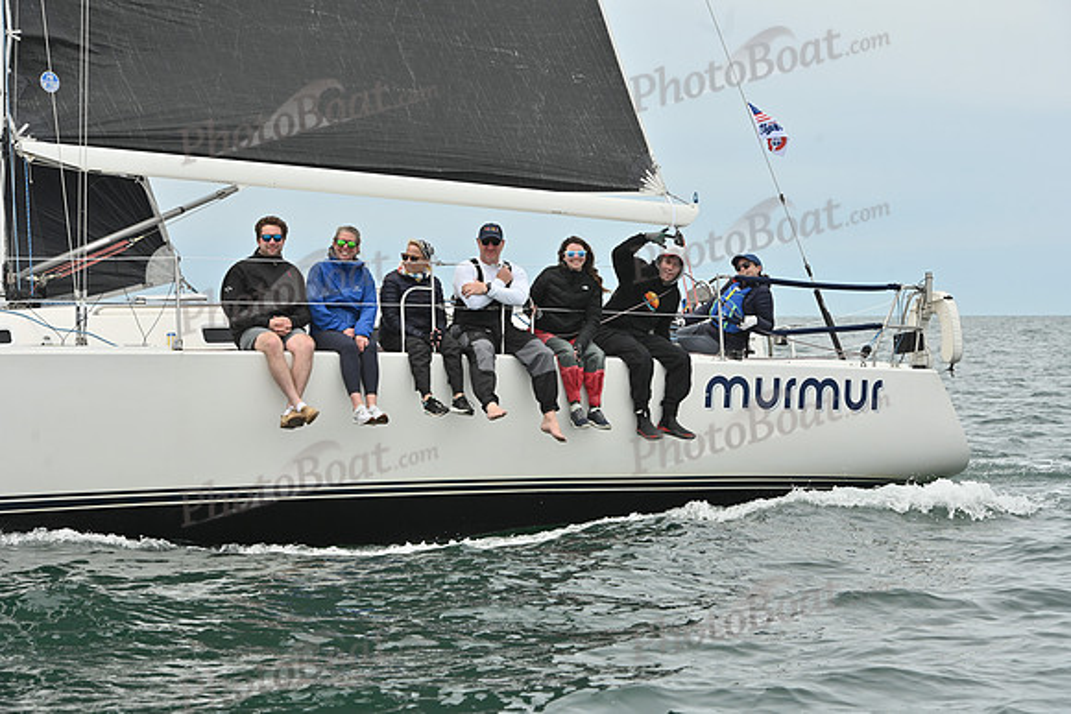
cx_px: 536
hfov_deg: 18.6
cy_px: 357
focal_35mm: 110
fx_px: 3273
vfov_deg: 12.5
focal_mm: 110
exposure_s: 1/1000
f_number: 8
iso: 320
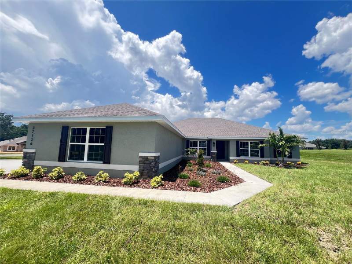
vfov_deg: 89.9
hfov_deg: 106.2
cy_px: 132
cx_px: 176
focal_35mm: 13
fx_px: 132
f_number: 1.8
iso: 32
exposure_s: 1/523
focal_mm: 1.57
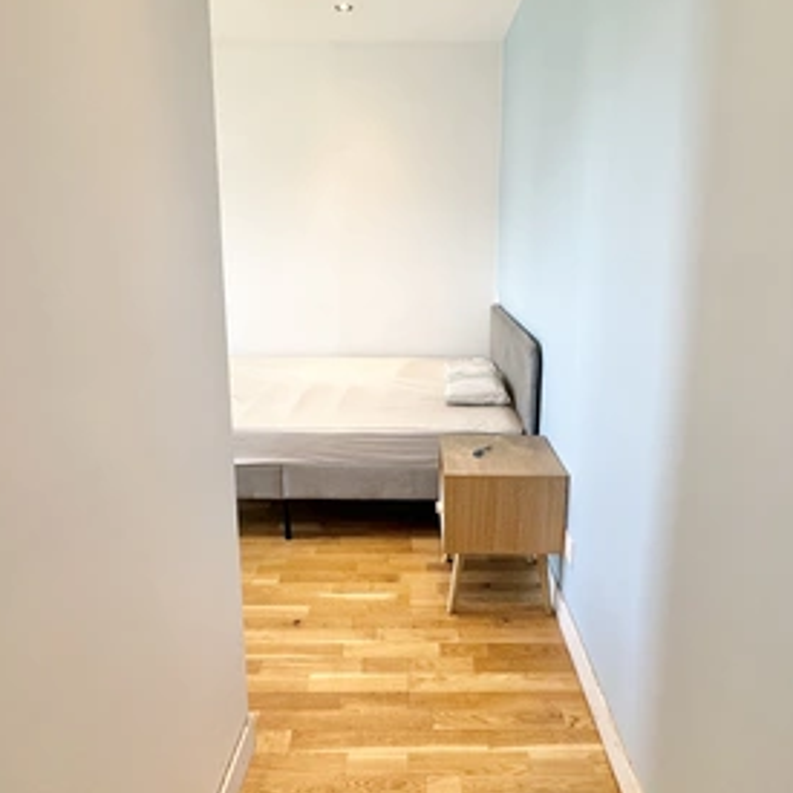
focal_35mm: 24
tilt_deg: -10.2
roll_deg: -0.6
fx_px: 622
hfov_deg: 65.0
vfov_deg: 64.9
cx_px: 417
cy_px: 355
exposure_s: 1/99
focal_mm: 2.22
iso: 125
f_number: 2.2
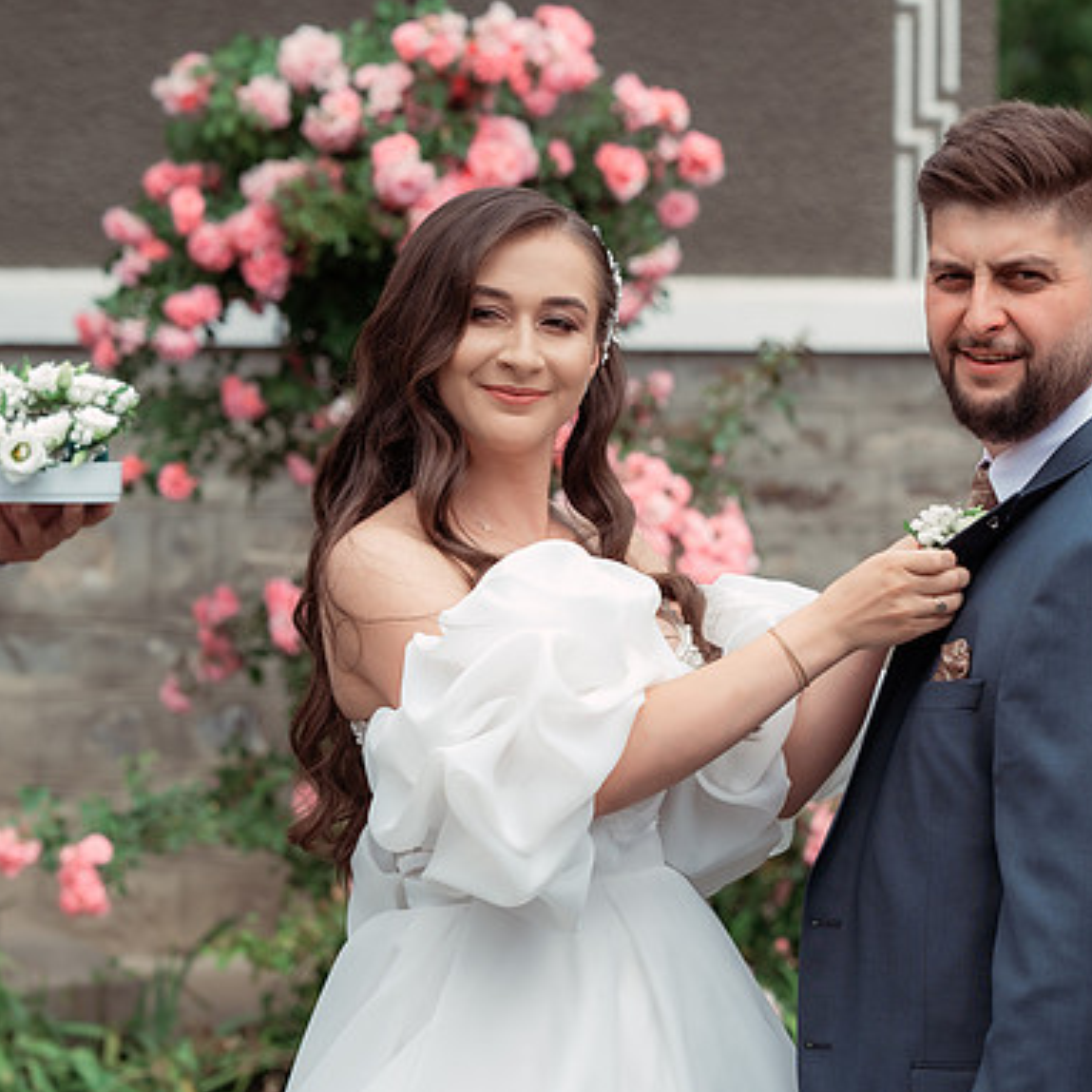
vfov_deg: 14.1
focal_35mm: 124
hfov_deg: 14.0
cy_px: 598
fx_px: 4426
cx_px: 724
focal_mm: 85
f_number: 4.5
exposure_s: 1/800
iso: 250
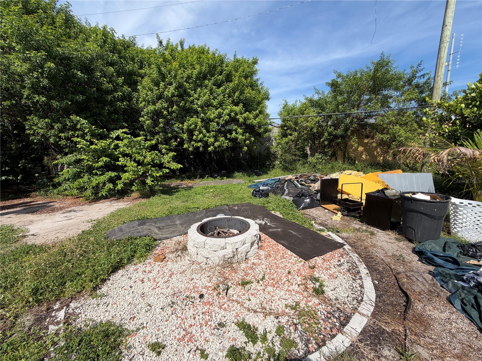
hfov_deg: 102.1
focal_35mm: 14
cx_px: 241
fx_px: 195
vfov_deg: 85.7
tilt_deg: -8.5
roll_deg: +0.1
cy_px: 180
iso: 20
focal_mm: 2.22
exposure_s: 1/901
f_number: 2.2
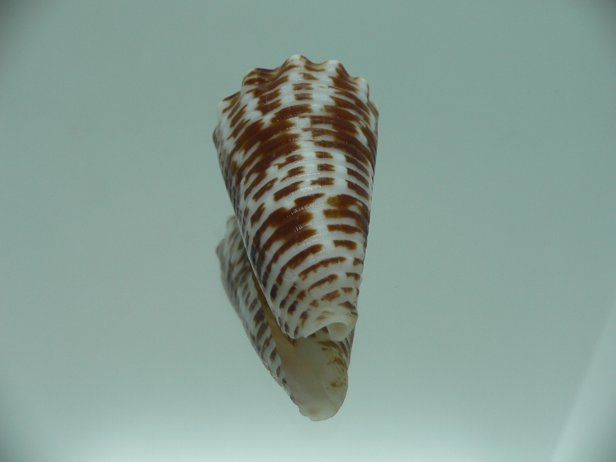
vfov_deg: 40.7
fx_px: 623
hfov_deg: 52.6
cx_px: 308
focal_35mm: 35
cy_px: 231
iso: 80
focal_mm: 4.6
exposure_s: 1/60
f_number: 2.8
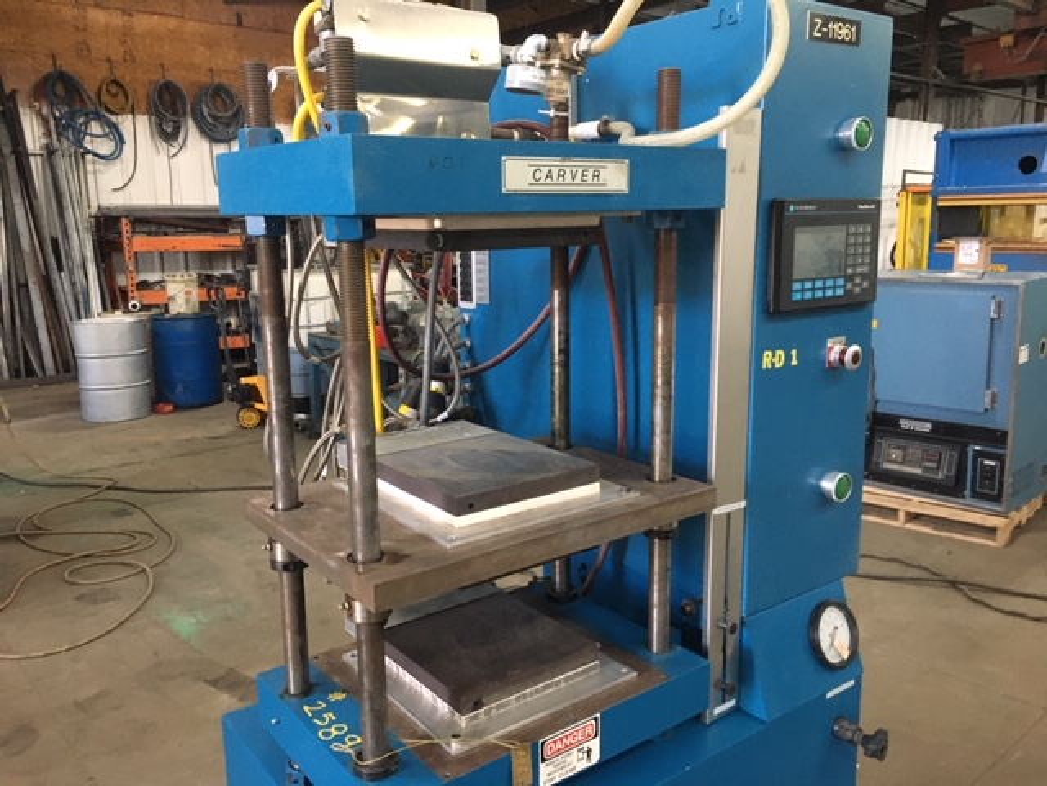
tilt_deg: -11.0
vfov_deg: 48.2
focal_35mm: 29
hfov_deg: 61.7
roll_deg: -0.3
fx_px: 877
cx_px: 524
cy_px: 393
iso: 200
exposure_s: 1/30
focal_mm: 4.15
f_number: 2.2
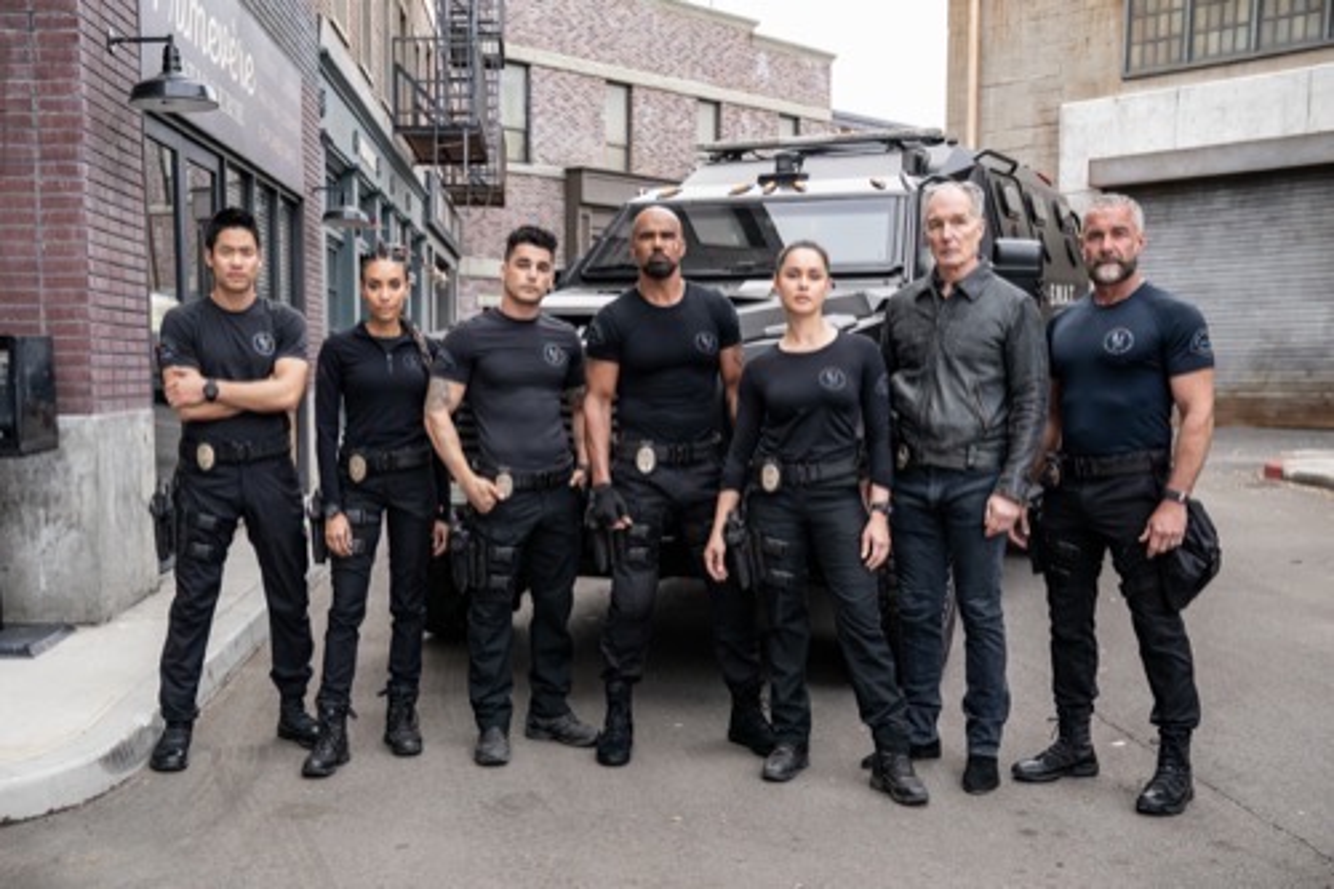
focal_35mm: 34
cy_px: 444
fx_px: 1259
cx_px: 667
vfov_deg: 38.9
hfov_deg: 55.8
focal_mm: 34
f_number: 6.3
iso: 2000
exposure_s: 1/200
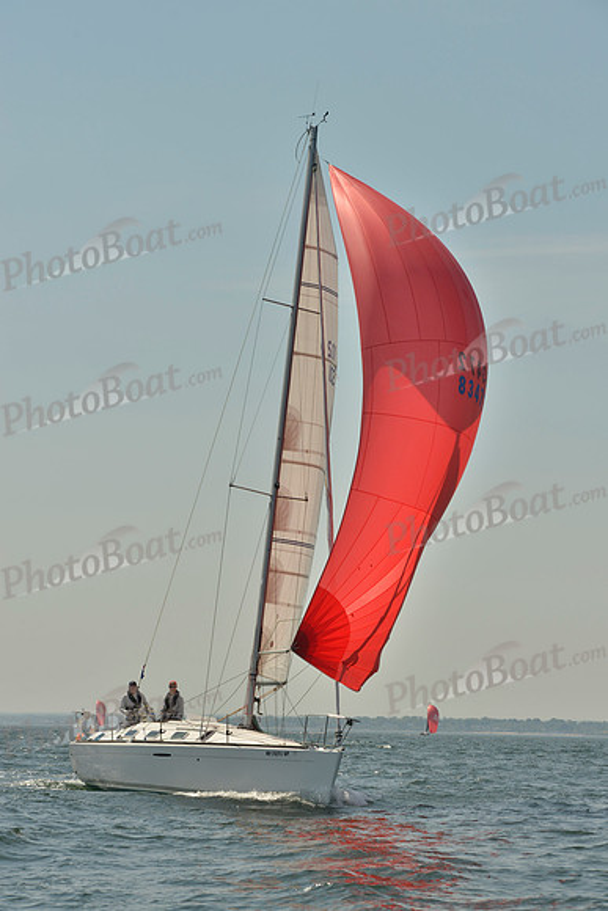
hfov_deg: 14.4
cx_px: 304
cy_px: 456
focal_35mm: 95
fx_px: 2405
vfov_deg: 21.5
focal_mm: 95
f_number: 9
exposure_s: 1/1250
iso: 200
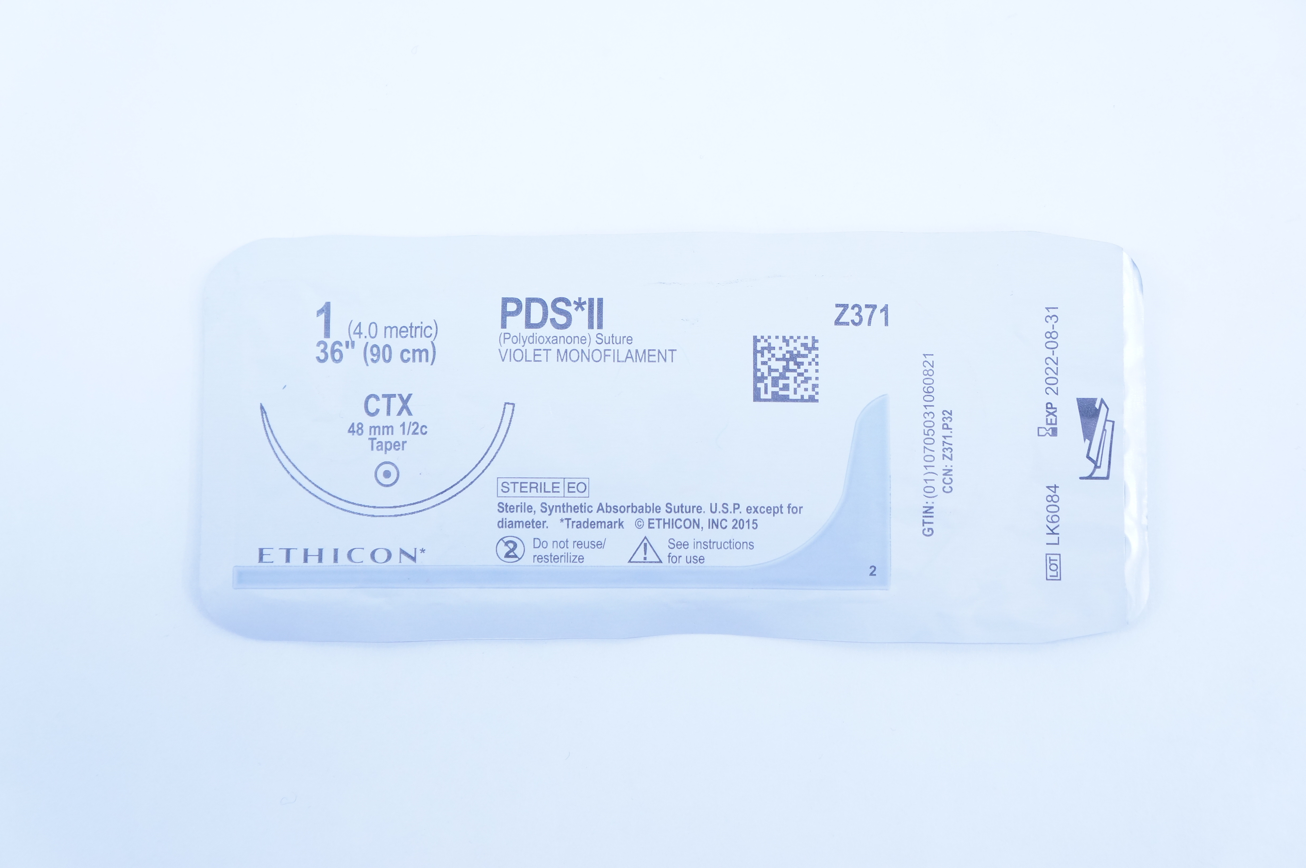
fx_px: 2120
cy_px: 434
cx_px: 653
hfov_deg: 34.2
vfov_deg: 23.1
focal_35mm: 58
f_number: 5.6
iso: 800
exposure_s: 1/125
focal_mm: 39
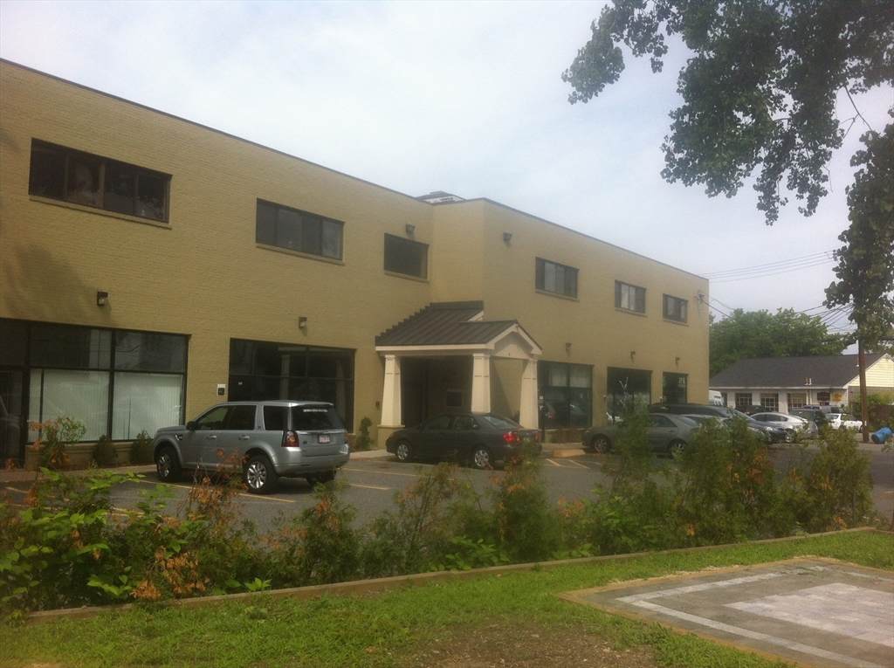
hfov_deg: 52.7
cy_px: 334
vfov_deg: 40.6
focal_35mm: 35
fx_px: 903
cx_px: 447
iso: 80
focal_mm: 3.85
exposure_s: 1/1207
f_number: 2.8
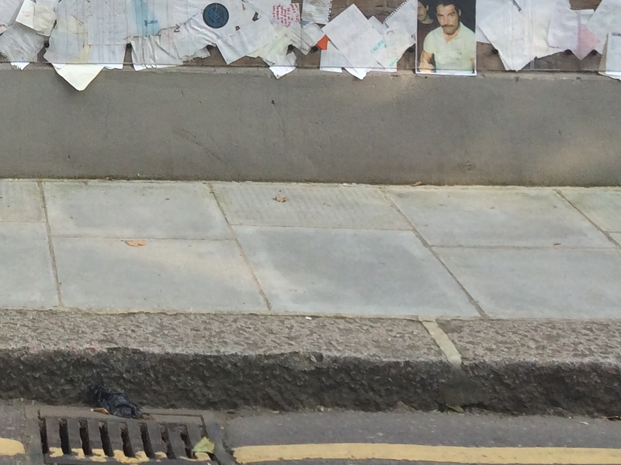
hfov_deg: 19.7
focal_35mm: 92
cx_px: -168
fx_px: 1650
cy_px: -244
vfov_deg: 14.9
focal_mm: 4.12
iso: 32
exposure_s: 1/586
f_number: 2.2
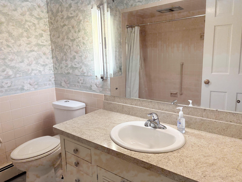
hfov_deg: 67.3
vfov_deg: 53.1
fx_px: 182
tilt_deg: -11.3
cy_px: 91
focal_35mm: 26
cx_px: 121
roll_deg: +1.8
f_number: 1.6
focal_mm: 5.96
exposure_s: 1/60
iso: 125
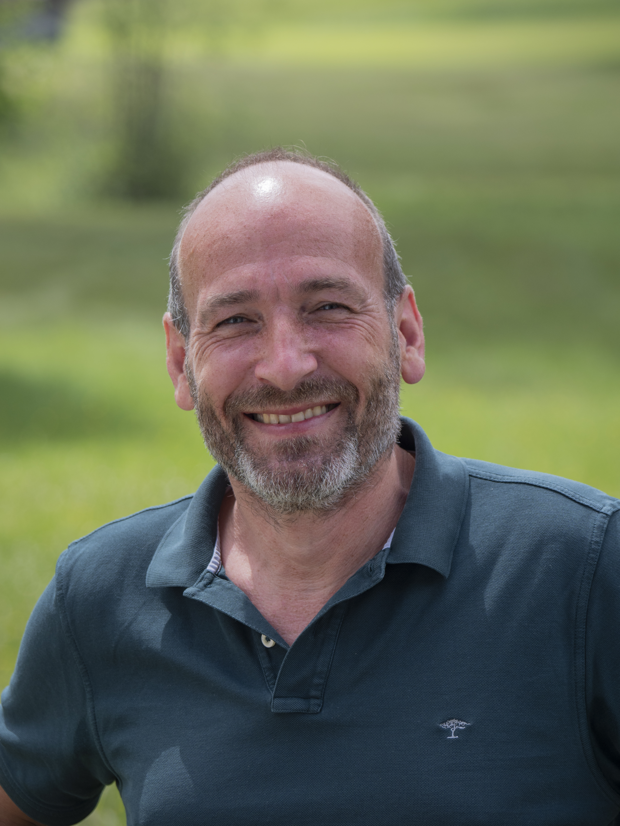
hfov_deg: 7.4
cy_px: 413
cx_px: 310
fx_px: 4776
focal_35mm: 200
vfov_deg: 9.9
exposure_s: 1/640
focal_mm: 100
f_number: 4
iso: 200
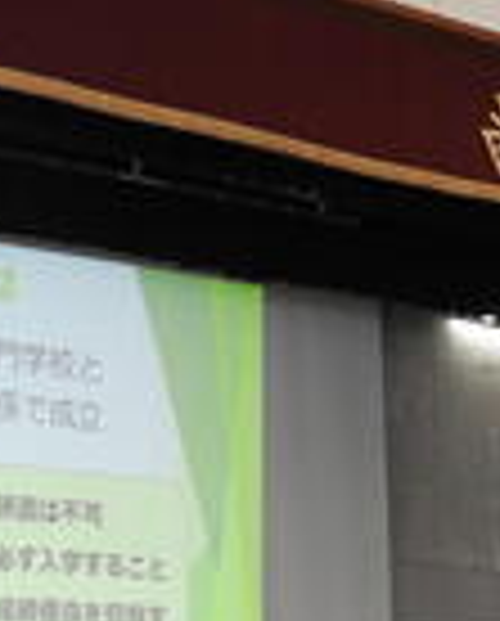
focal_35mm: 127
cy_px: 598
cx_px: 108
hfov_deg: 12.1
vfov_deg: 14.9
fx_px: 2341
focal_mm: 8.1
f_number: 4
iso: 320
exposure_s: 1/30
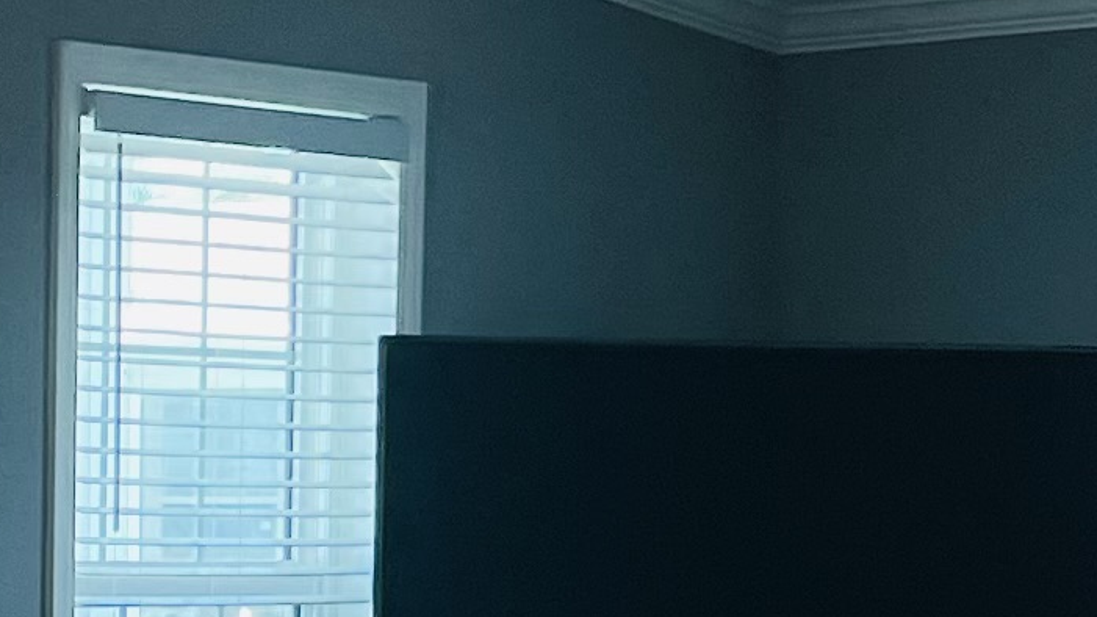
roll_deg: -0.1
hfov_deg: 13.0
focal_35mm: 163
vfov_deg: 7.4
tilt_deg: -3.8
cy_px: 813
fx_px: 4740
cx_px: -23
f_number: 1.5
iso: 64
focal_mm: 5.7
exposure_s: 1/120
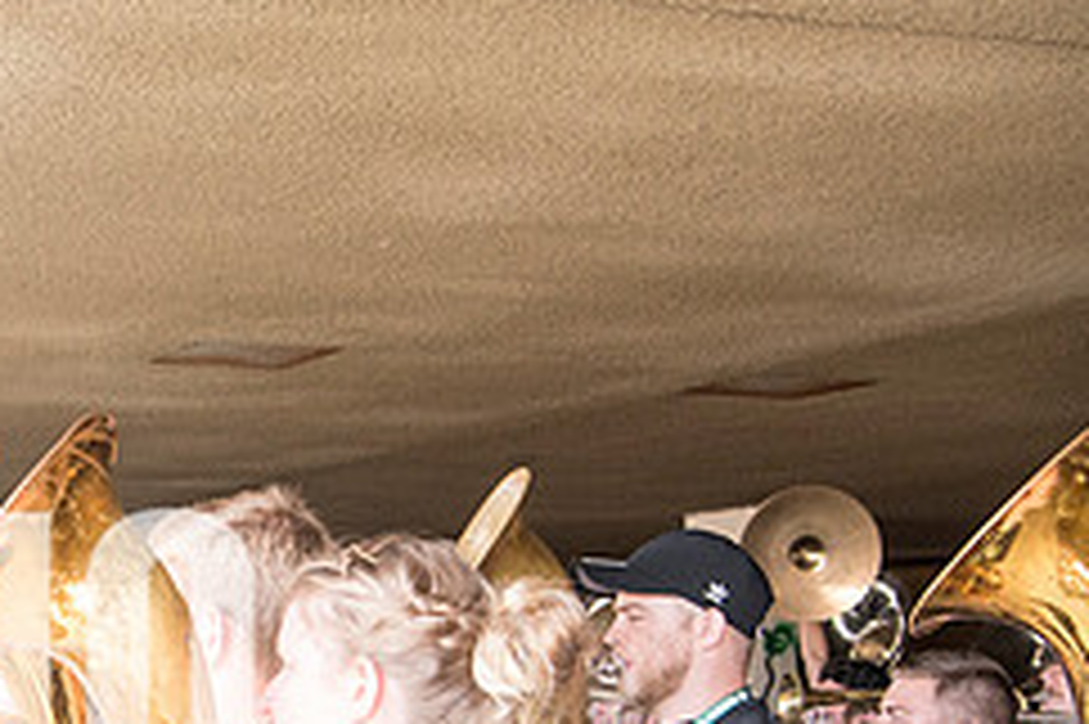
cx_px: -86
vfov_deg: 15.9
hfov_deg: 22.9
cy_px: 722
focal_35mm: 84
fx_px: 2539
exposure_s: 1/320
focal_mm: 35
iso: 2500
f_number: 5
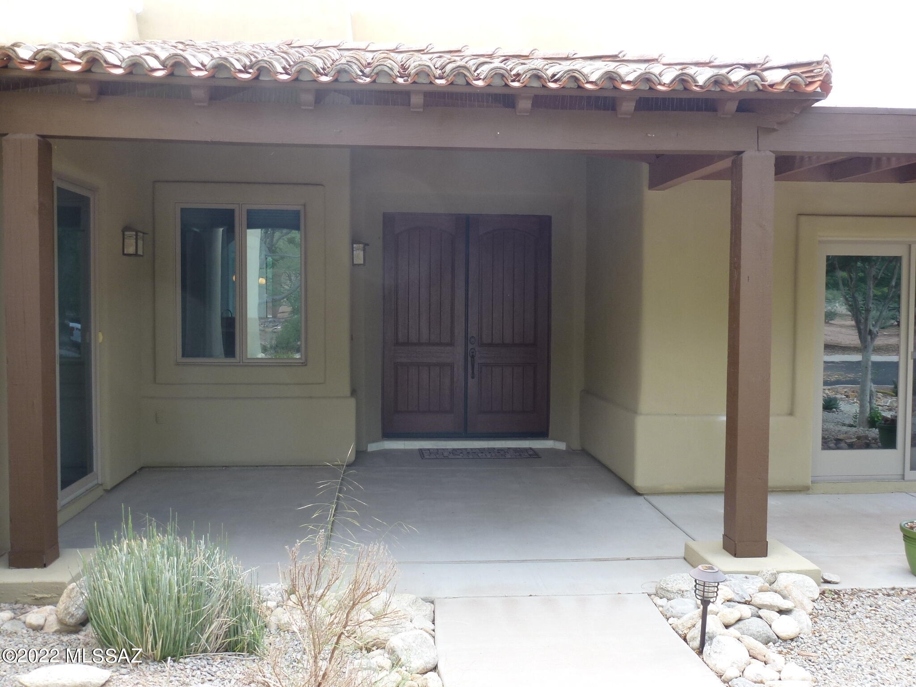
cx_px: 458
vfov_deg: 46.8
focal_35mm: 30
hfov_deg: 60.0
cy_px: 344
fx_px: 794
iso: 100
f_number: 3.5
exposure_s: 1/125
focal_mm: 5.4
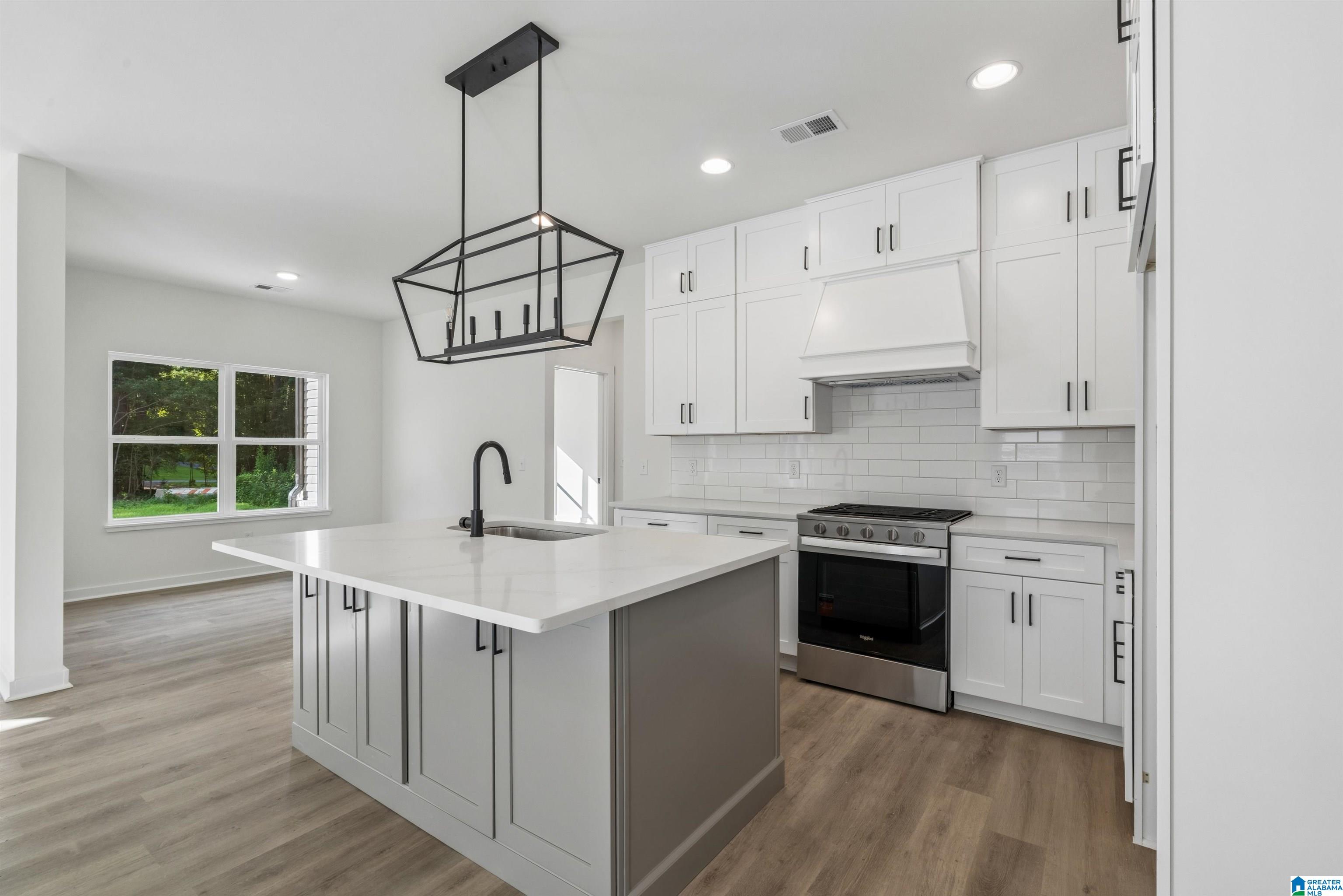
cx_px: 672
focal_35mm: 16
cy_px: 448
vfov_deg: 73.7
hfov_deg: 96.7
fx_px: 597
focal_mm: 16
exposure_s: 1/25
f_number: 13
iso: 400
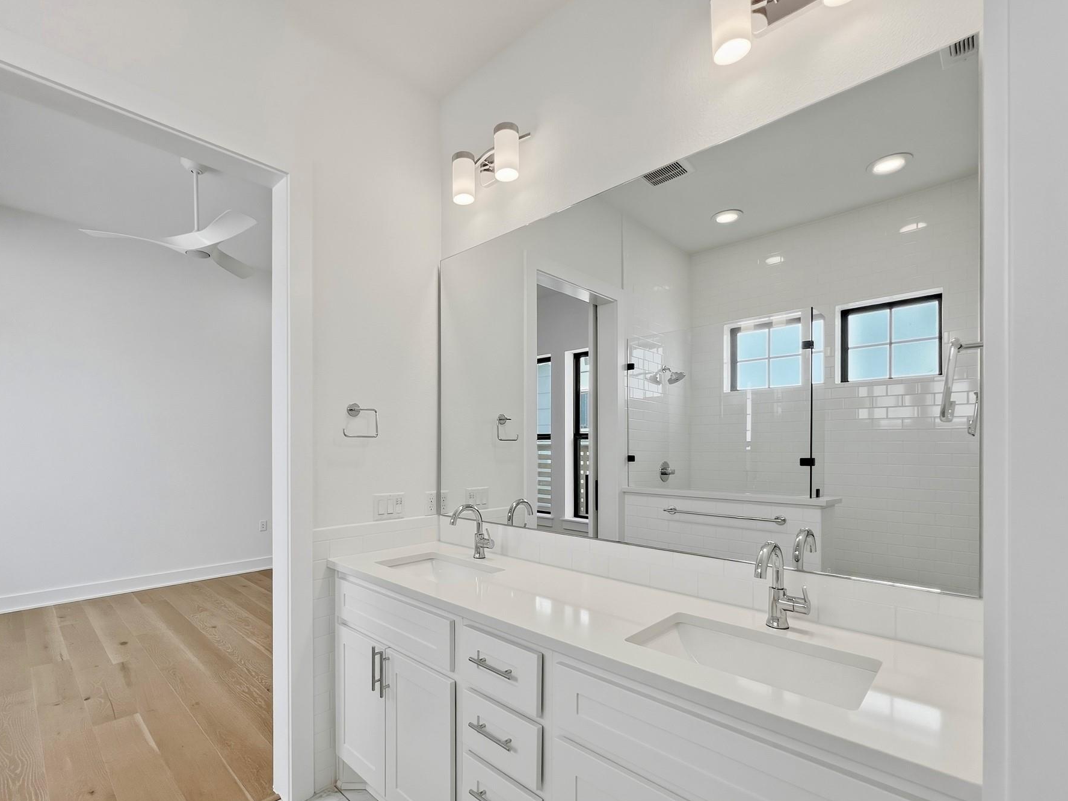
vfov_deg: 81.3
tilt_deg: -0.7
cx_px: 478
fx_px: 463
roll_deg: -0.2
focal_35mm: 15
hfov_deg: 97.8
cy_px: 452
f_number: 1.8
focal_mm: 1.6
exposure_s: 1/120
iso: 40
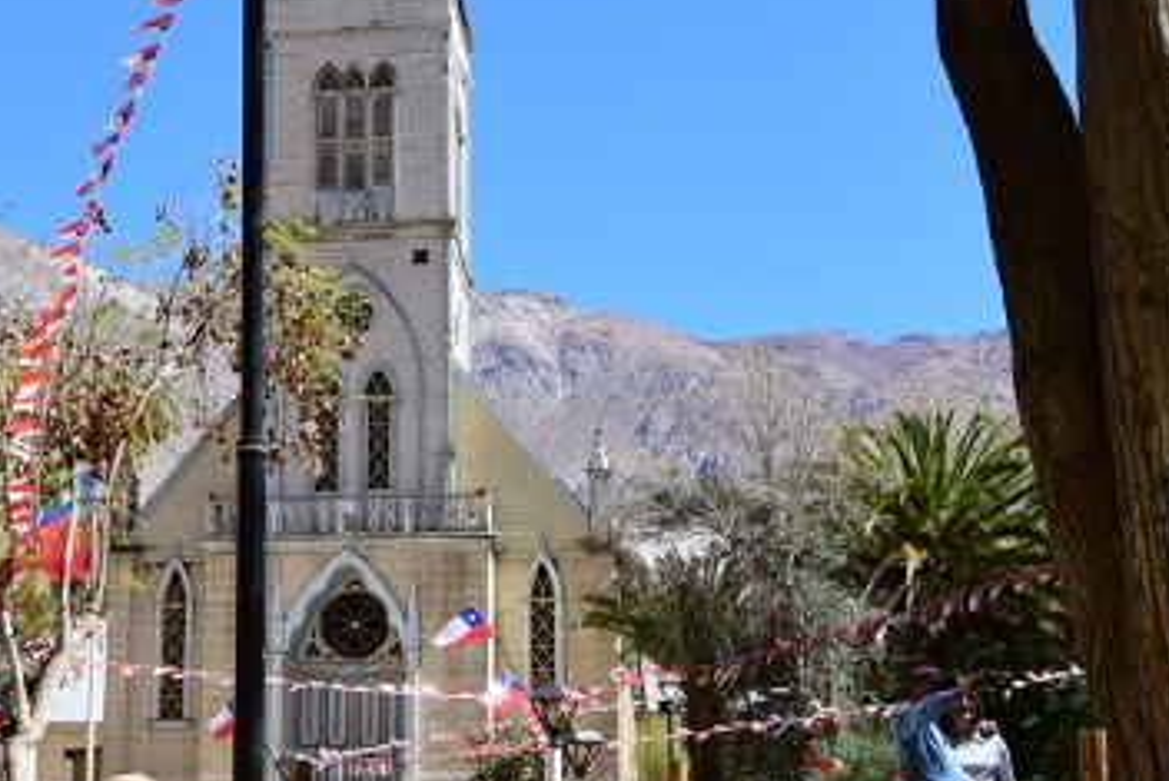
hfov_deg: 26.7
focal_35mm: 75
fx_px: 2436
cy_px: 382
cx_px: 342
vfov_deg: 18.2
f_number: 6.3
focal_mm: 22
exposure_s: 1/250
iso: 100
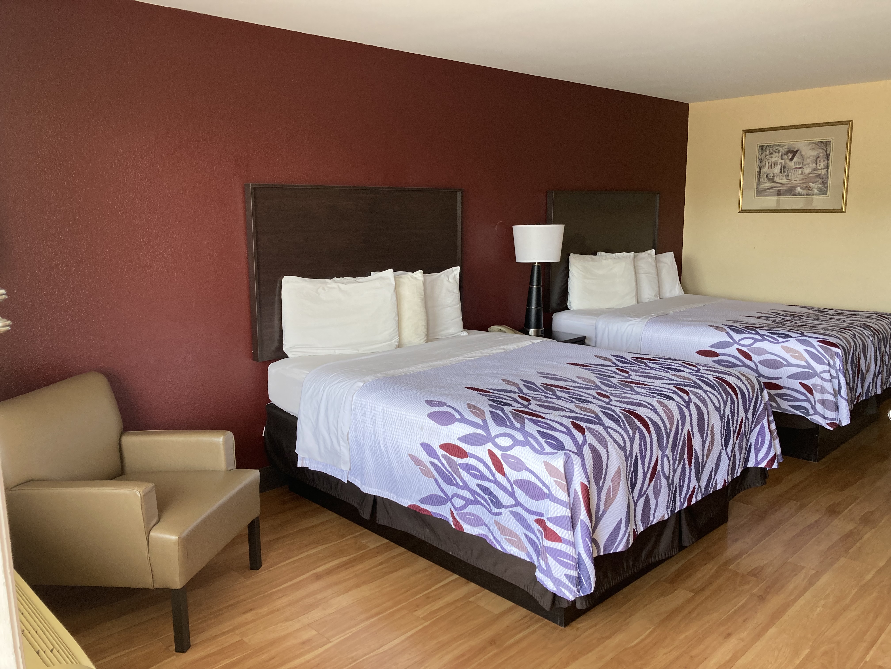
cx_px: 446
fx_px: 721
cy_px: 334
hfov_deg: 63.4
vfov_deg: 49.7
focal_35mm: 28
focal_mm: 3.99
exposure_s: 1/91
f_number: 1.8
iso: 80
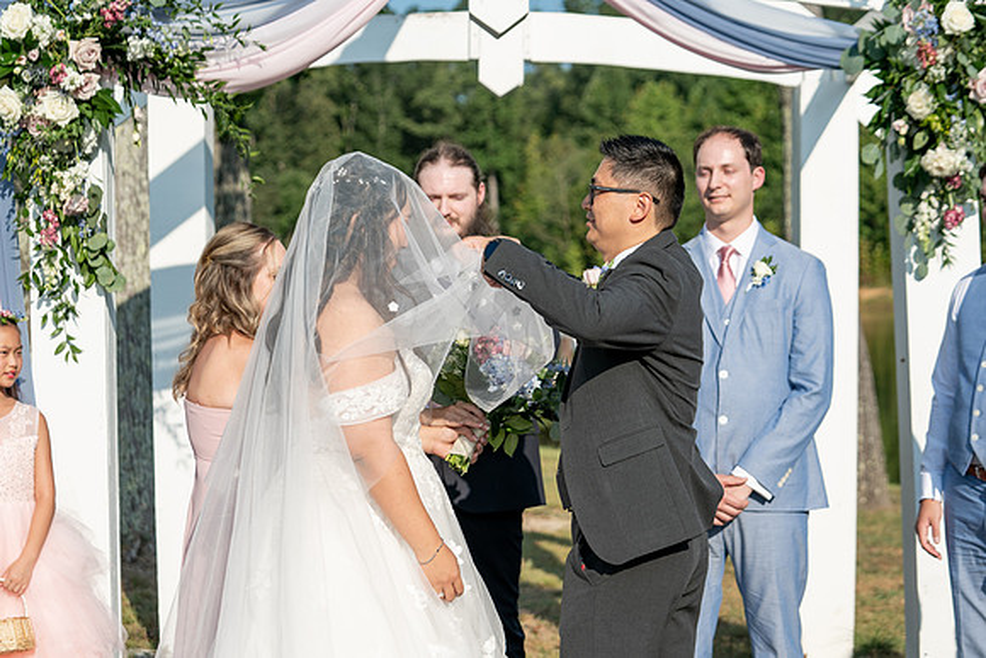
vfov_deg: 18.4
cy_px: 344
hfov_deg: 27.2
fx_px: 2034
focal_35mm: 74
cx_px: 493
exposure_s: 1/1250
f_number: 4
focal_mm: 70
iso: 100
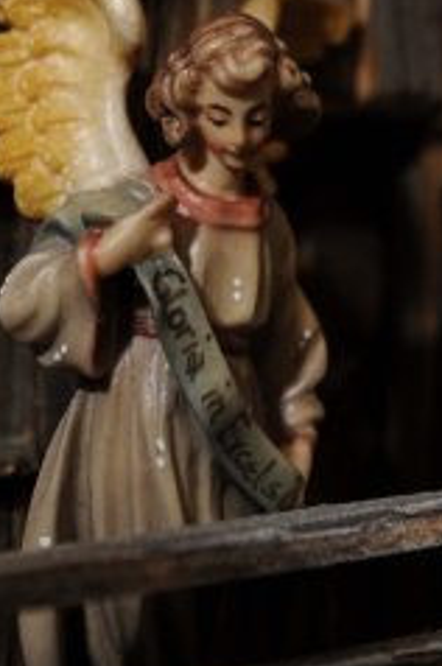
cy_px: 34
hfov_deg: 15.1
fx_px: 1662
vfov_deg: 22.0
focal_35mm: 90
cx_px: 245
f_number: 6.3
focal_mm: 35
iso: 320
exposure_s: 1/50
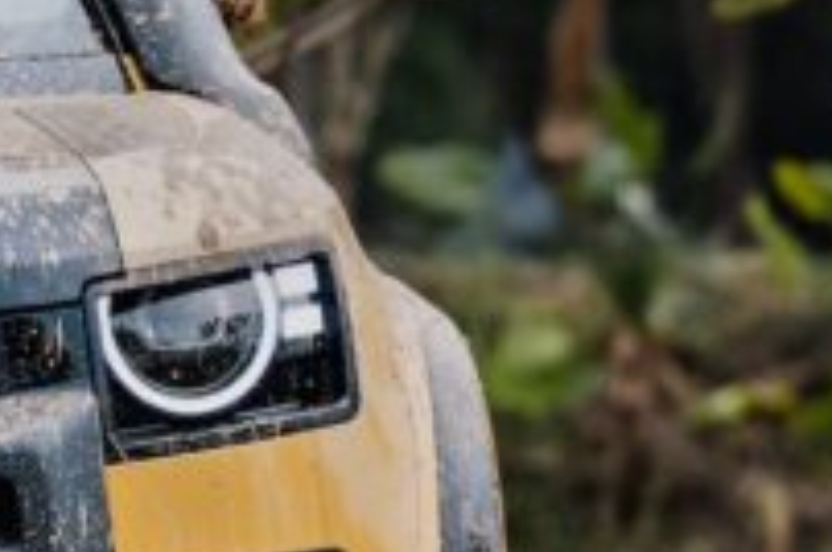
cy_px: 468
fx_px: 15829
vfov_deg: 2.0
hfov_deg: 3.0
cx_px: -292
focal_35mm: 686
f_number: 2.8
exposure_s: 1/1000
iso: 500
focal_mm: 135
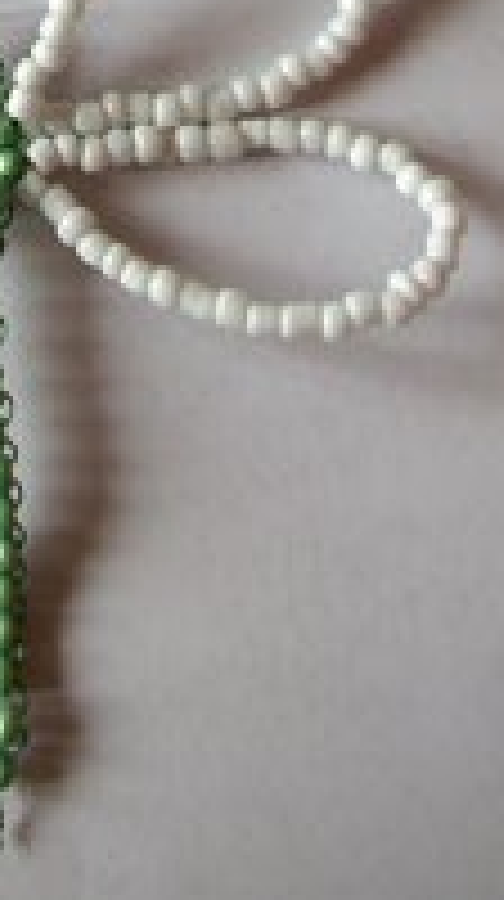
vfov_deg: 24.1
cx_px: -56
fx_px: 1883
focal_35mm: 79
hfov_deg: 14.9
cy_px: -212
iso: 80
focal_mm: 5.2
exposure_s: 1/30
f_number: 3.4
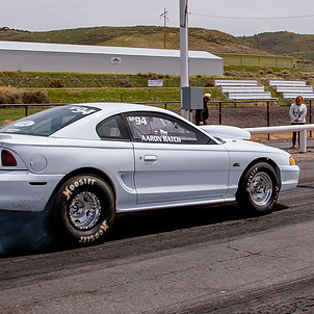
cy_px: 125
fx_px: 749
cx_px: 185
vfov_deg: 23.6
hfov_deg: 23.6
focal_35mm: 73
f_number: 10
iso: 200
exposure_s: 1/500
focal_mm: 30
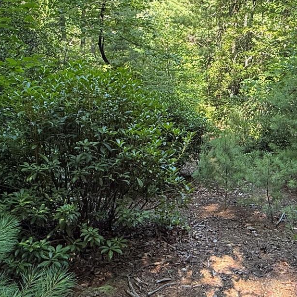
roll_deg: -2.7
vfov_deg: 40.3
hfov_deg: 40.2
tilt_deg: -13.4
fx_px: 398
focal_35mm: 41
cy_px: 96
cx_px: 209
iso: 80
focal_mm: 2.22
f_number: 2.2
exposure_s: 1/99
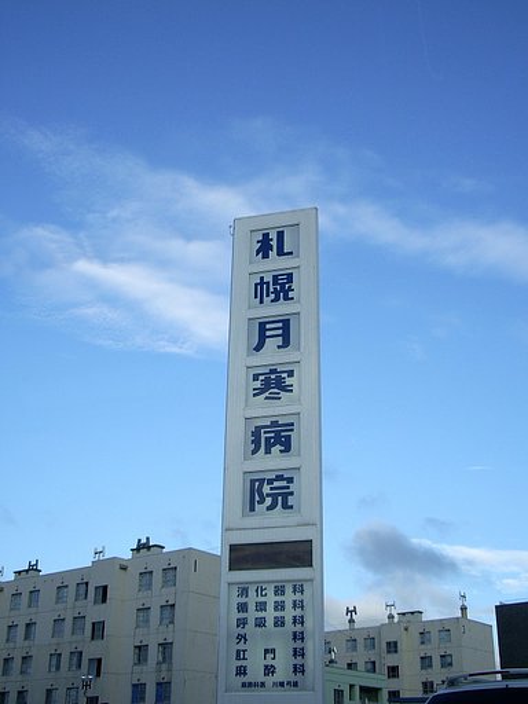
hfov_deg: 35.1
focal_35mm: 41
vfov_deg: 45.8
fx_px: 834
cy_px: 352
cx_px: 264
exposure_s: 1/320
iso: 80
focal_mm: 6.8
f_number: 4.6
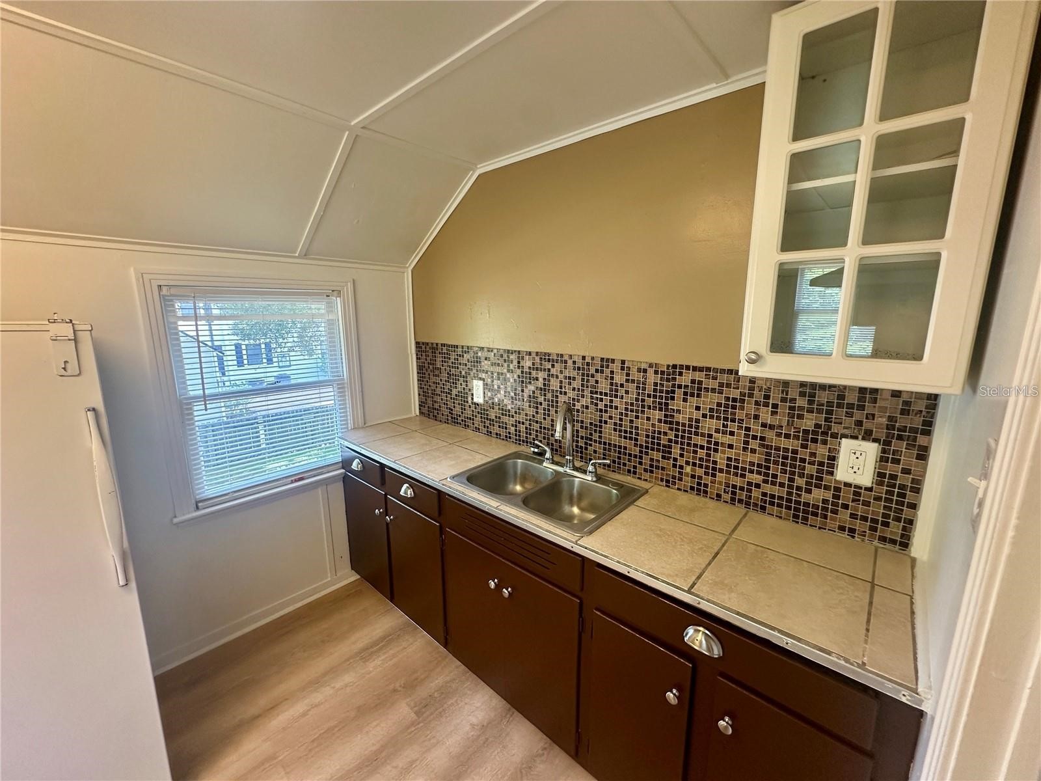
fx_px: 421
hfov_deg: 102.1
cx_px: 520
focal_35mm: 14
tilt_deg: -11.0
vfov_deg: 85.7
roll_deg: +0.1
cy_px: 390
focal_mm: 2.22
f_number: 2.2
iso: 160
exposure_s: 1/60
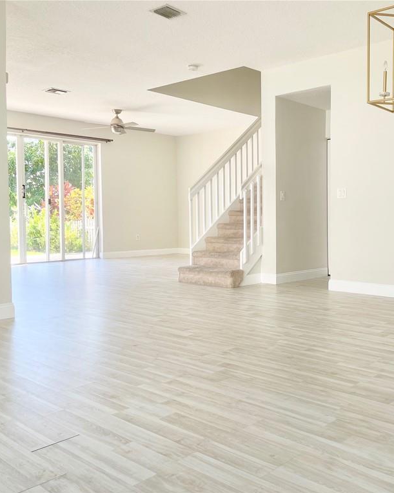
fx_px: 496
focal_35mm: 34
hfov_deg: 41.7
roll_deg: +0.5
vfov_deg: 52.8
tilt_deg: -3.3
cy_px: 247
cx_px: 306
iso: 32
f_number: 1.6
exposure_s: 1/249
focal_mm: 4.2
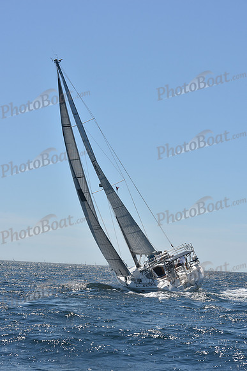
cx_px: 124
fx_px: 720
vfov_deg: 28.8
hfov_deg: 19.5
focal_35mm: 70
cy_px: 186
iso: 200
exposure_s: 1/1000
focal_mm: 70
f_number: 10
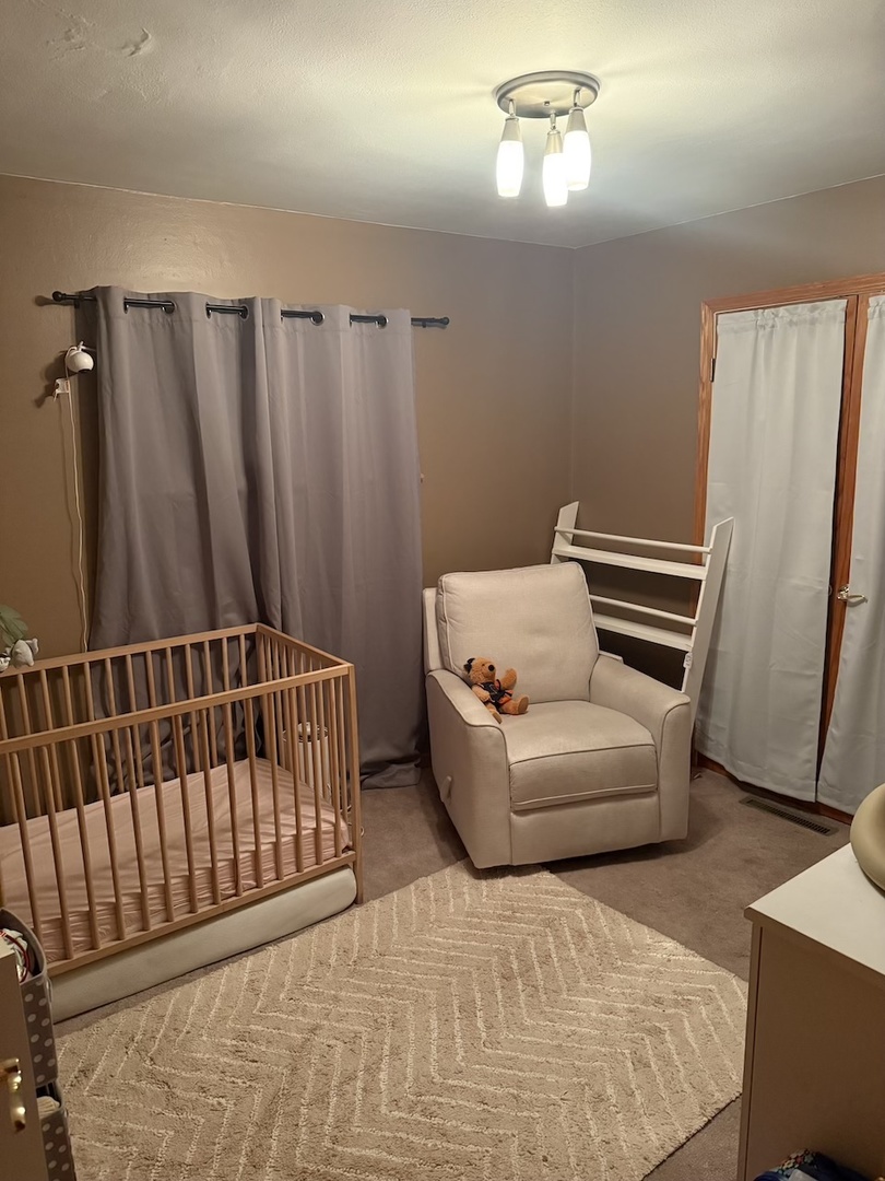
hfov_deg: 56.8
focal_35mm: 24
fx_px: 818
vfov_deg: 71.6
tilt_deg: -11.4
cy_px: 590
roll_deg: +1.6
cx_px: 442
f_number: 1.78
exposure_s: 1/40
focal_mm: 6.76
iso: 800
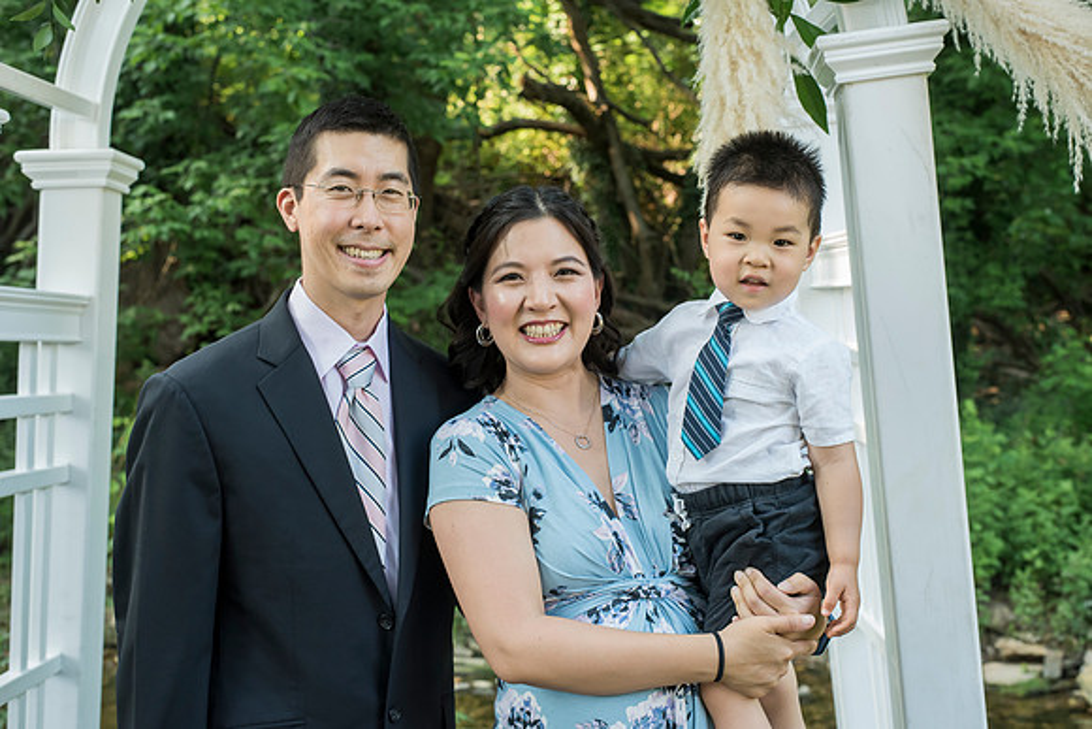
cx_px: 555
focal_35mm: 51
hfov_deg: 38.9
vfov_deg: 26.5
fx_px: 1546
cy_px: 361
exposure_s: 1/125
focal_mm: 50
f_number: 5.6
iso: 1250
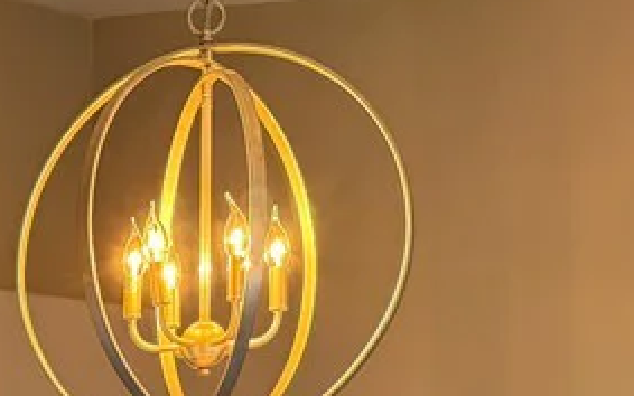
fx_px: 1590
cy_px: 700
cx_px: -60
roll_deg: -0.1
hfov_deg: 21.4
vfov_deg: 13.0
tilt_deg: -3.4
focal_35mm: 92
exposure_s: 1/60
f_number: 1.78
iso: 320
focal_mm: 6.76
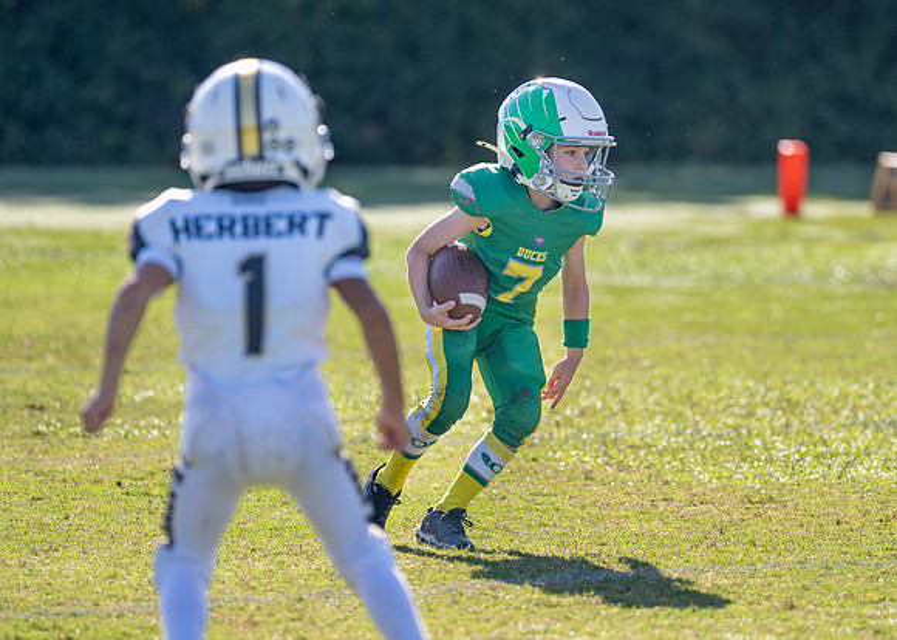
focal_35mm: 312
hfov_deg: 6.5
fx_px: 7944
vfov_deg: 4.6
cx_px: 527
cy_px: 301
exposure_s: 1/2500
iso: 250
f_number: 2.8
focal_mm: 200
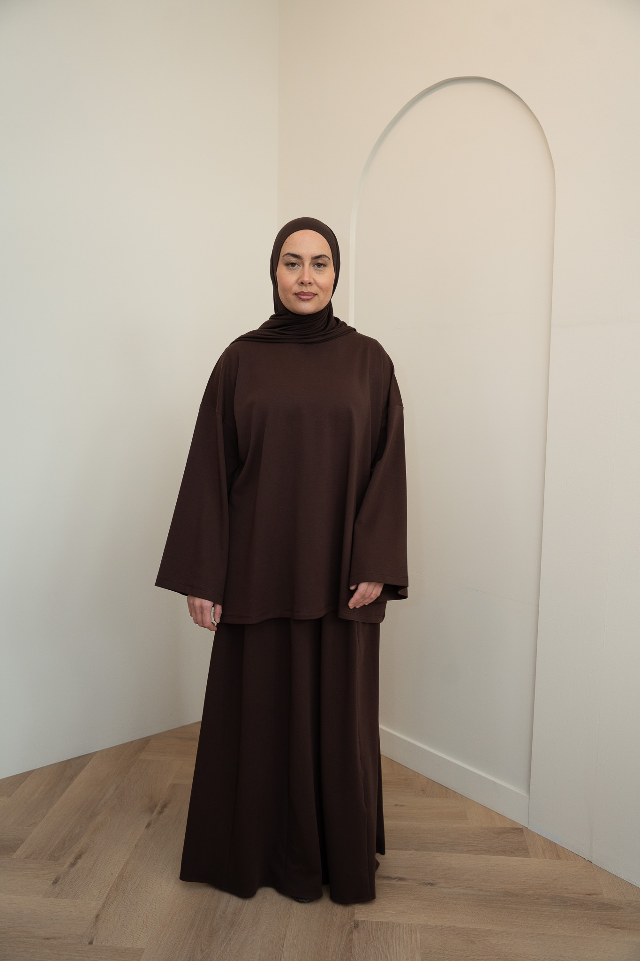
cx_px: 320
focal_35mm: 30
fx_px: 800
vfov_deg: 61.9
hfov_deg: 43.6
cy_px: 480
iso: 1000
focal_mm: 30
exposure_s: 1/250
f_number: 4
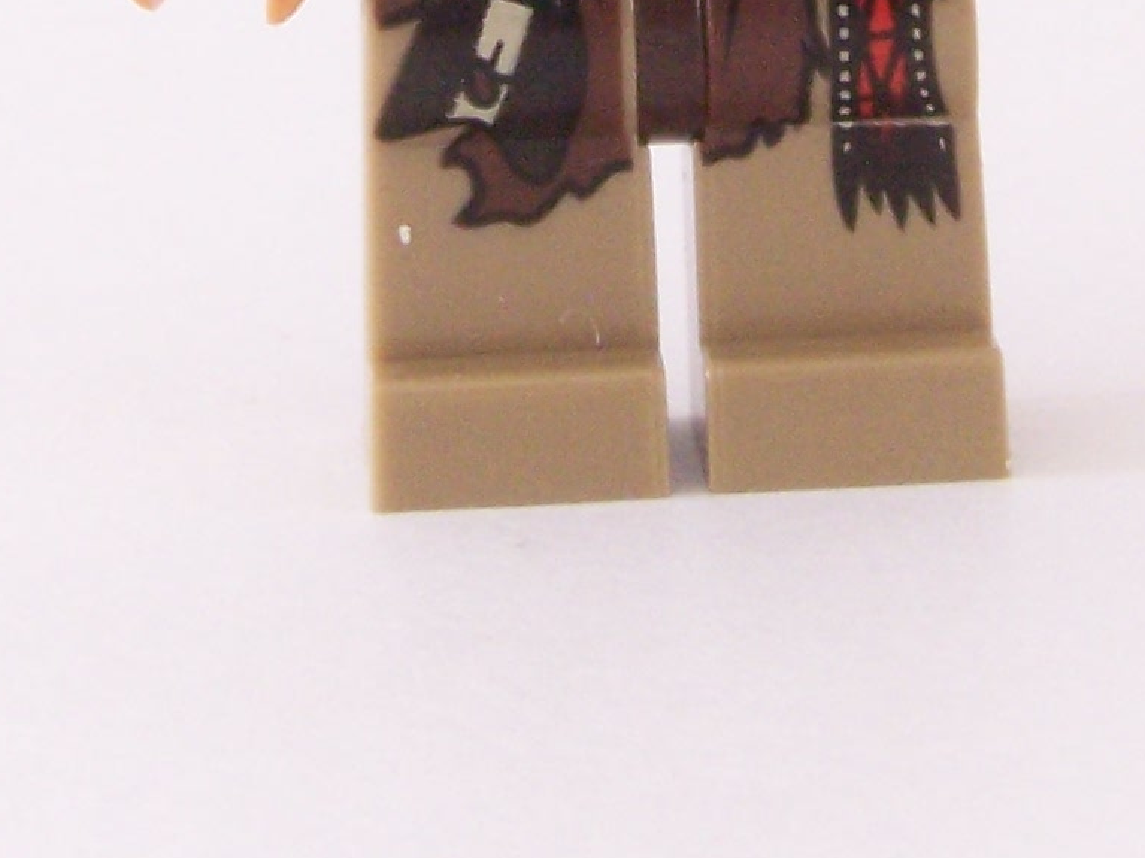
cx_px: 711
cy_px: -483
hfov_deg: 8.8
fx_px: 7441
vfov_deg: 6.5
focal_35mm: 225
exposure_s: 1.5
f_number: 7.1
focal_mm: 11.1
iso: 200
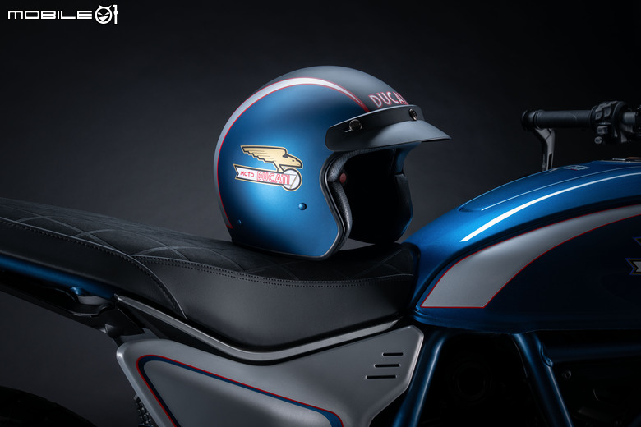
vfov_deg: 23.8
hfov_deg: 35.1
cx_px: 320
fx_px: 1015
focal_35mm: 57
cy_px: 214
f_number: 11
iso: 100
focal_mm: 57
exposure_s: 1/160
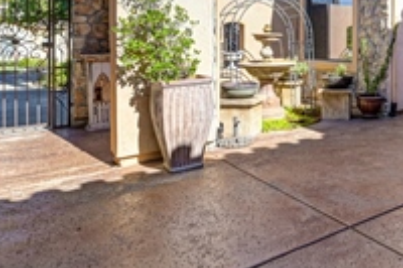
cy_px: 39
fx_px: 391
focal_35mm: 35
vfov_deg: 36.0
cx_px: 377
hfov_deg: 47.7
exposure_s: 1/1600
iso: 500
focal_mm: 14
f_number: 8
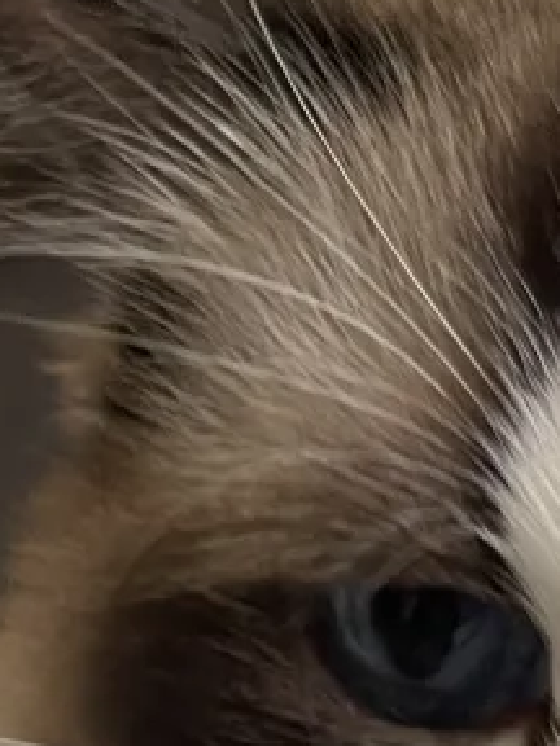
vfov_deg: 13.1
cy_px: 1505
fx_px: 2804
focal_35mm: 130
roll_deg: -2.7
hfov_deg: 11.3
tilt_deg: -6.6
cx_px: 513
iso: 125
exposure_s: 1/61
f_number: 1.6
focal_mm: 5.1
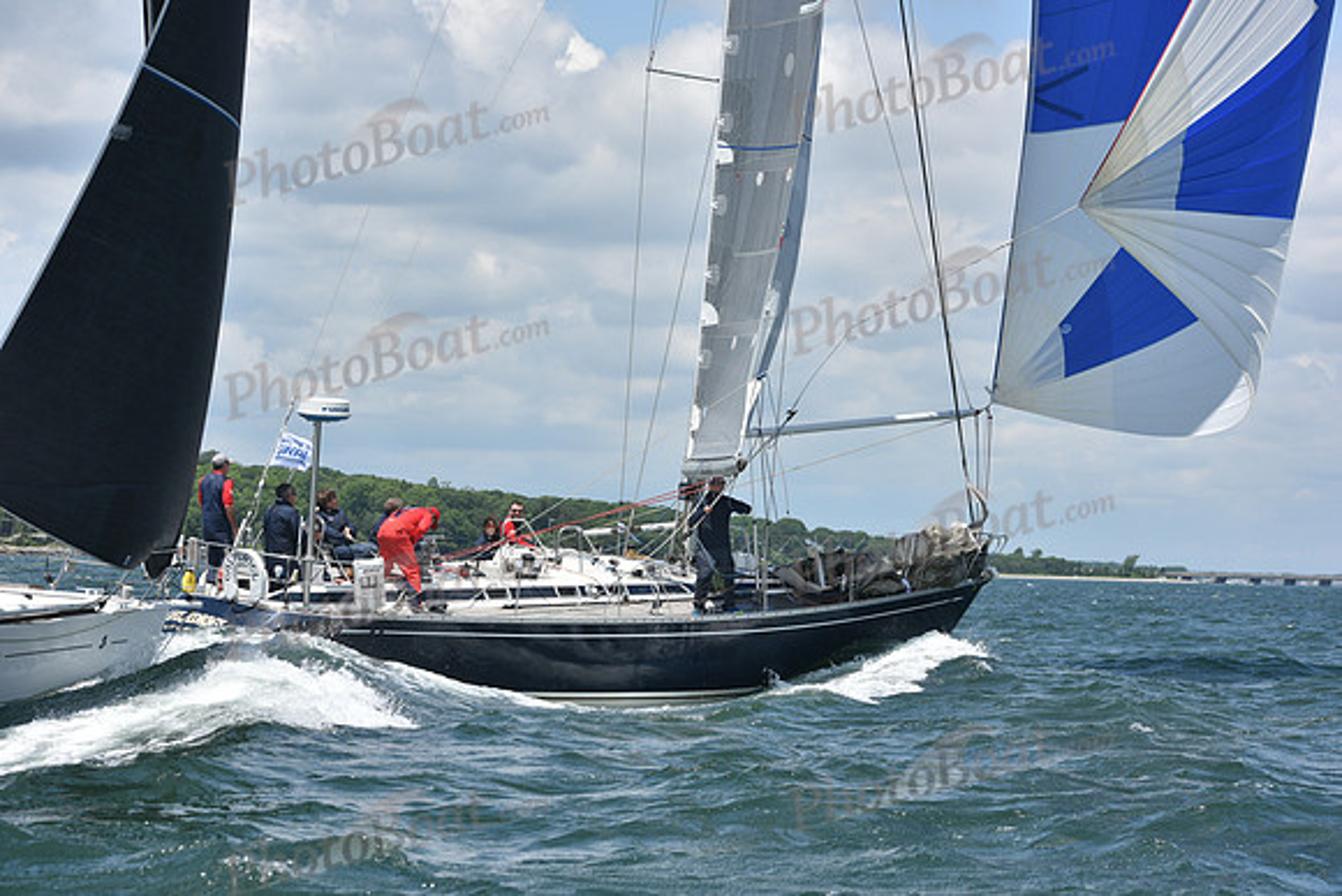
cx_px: 671
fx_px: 3654
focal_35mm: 98
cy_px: 448
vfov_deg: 14.0
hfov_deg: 20.8
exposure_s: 1/1250
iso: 250
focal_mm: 98
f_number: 7.1
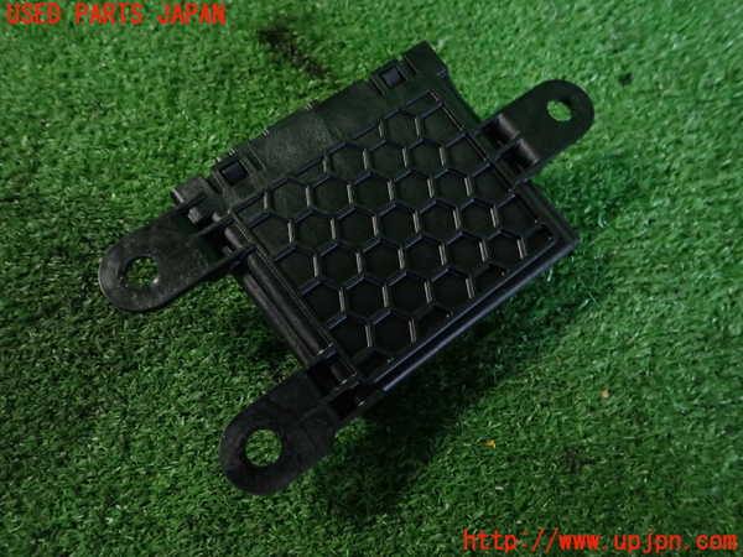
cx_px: 372
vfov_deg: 54.9
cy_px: 278
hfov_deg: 69.4
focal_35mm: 25
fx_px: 537
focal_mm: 4.5
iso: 400
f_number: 2
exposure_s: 1/30
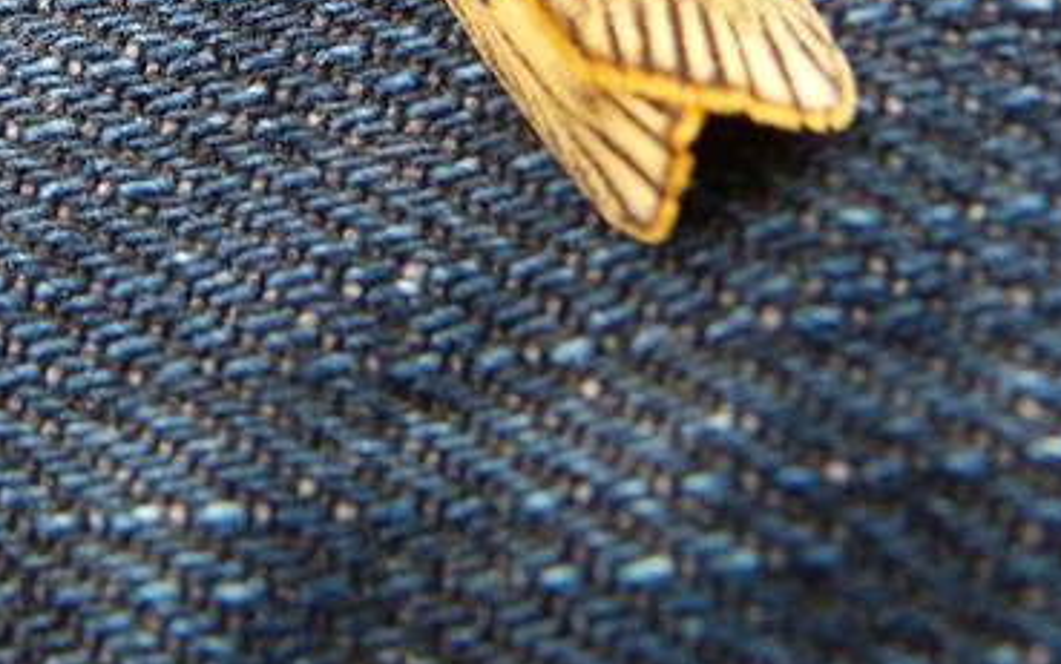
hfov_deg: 21.1
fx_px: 2835
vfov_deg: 12.9
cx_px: 298
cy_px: -181
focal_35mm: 98
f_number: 3.1
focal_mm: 7.3
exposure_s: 1/60
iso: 250
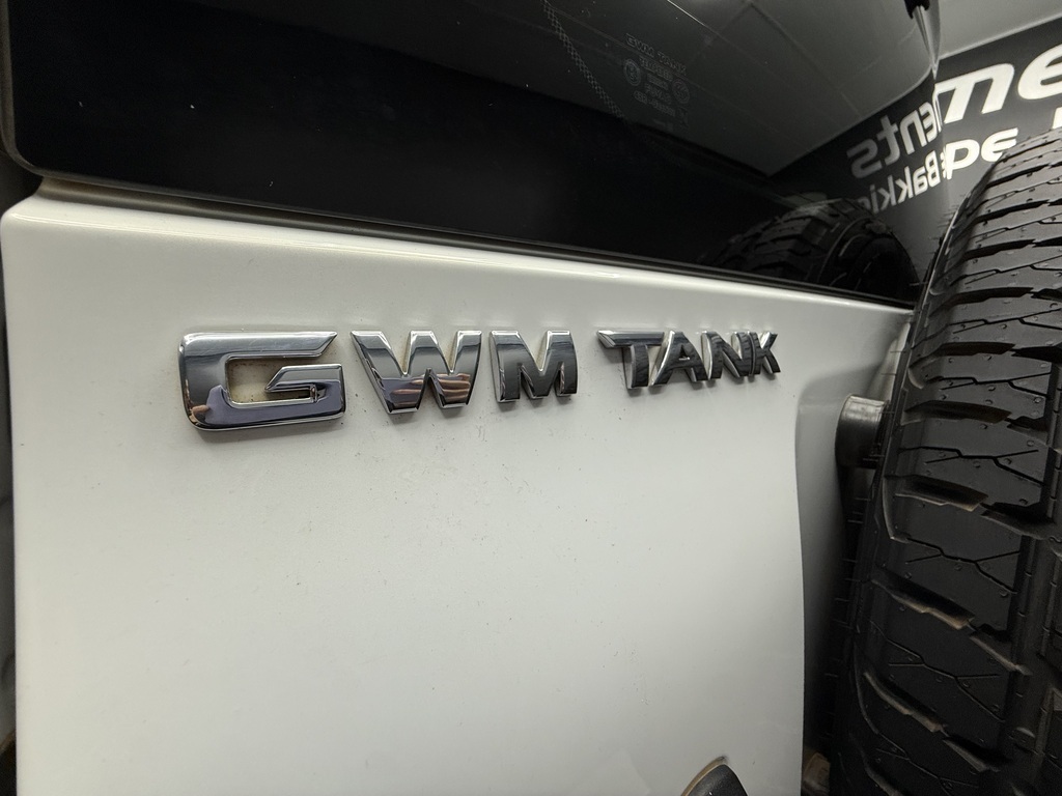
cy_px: 398
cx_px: 531
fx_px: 430
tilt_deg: -8.8
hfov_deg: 102.1
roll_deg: -0.2
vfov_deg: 85.7
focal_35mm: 14
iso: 125
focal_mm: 2.22
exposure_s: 1/100
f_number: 2.2
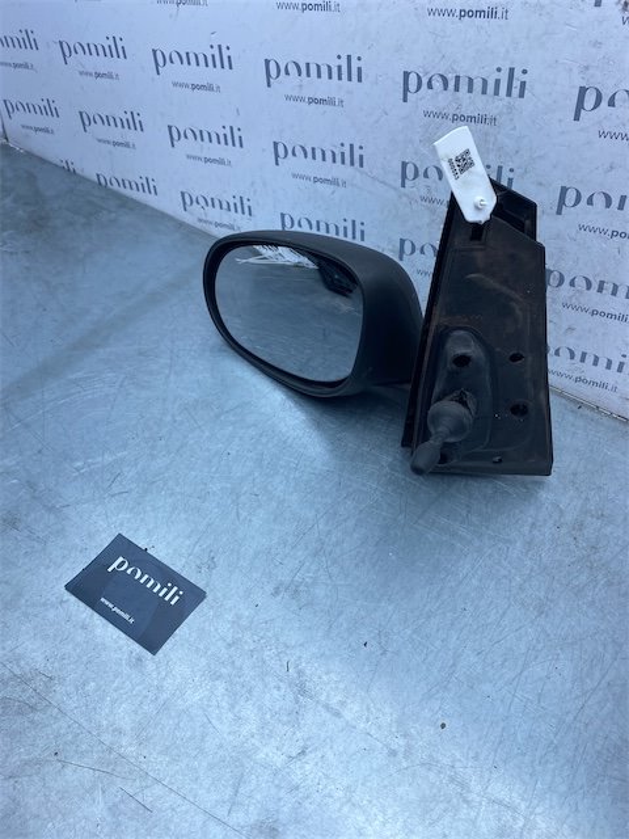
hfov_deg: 53.1
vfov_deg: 67.3
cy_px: 420
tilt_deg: -46.6
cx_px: 314
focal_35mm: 26
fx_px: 630
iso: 32
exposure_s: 1/1082
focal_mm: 4.25
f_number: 1.8
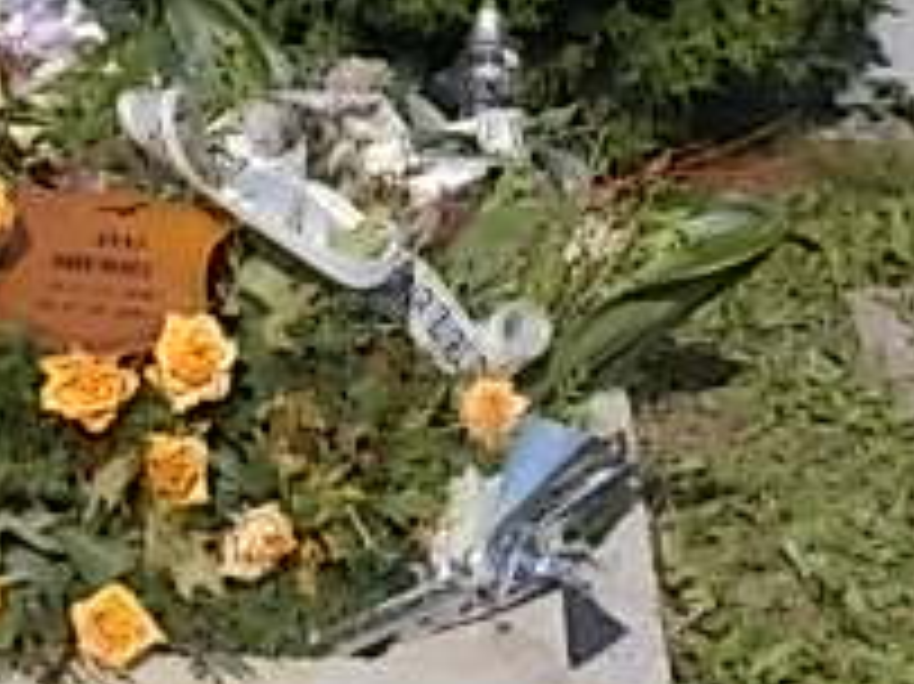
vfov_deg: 17.7
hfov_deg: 23.8
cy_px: 68
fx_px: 2164
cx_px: 315
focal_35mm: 82
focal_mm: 4.6
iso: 80
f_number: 8
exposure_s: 1/200
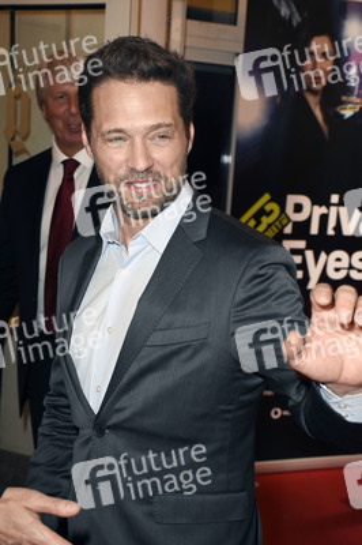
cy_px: 272
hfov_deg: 20.1
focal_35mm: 68
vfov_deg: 29.9
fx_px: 1020
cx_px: 181
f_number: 6.3
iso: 1600
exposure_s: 1/100
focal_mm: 45
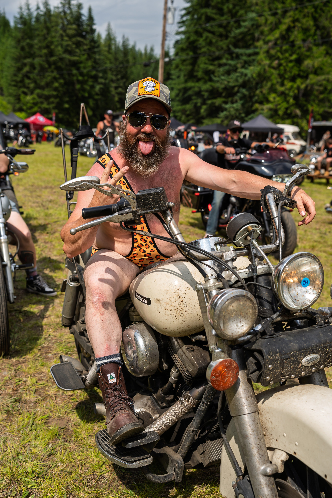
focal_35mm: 35
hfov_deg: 37.9
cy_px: 249
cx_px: 166
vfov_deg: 54.4
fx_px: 484
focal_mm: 35
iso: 100
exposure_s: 1/1000
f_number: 4
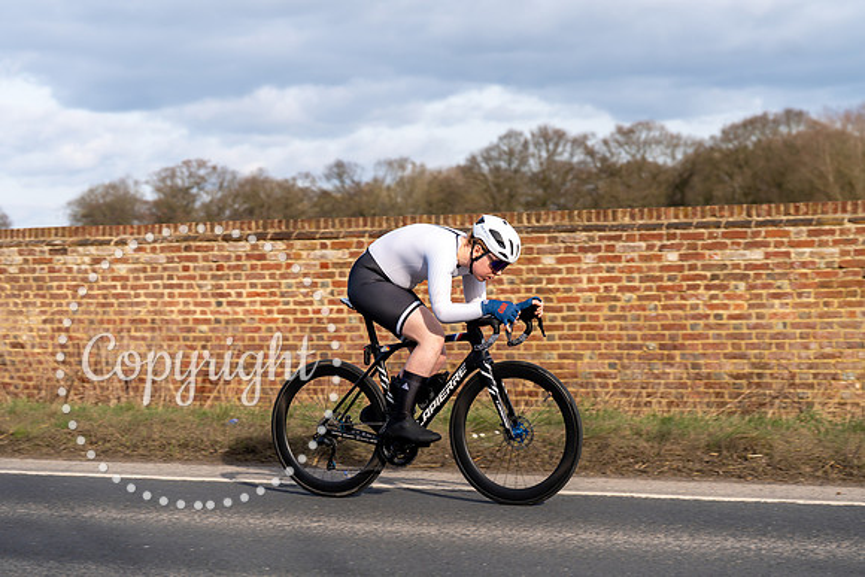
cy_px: 288
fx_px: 1837
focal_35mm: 76
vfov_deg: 17.9
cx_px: 432
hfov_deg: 26.5
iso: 100
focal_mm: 75
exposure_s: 1/800
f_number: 4
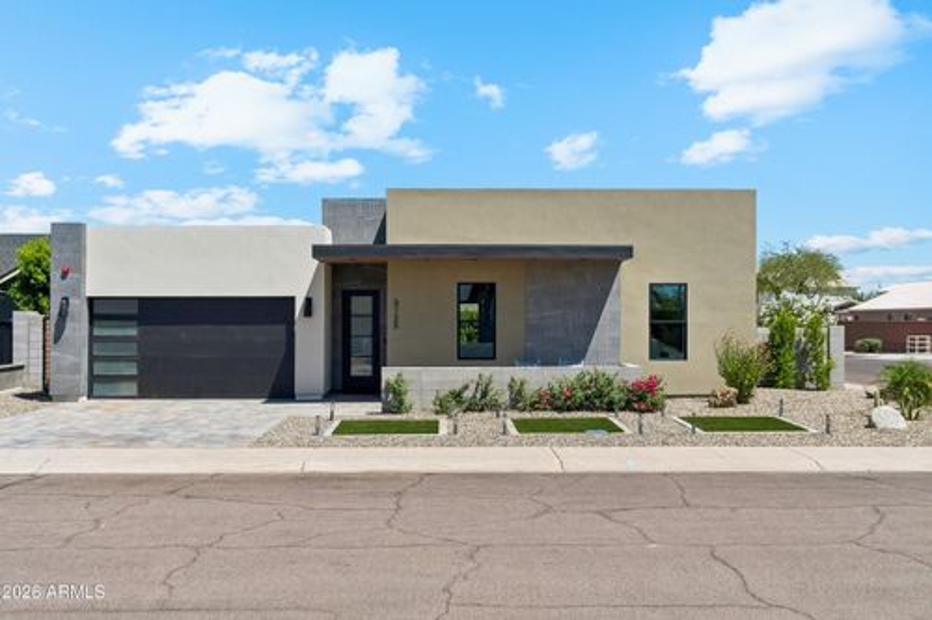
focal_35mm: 33
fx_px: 854
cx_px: 466
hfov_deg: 57.2
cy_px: 310
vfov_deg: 39.9
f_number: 8
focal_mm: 22
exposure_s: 1/2000
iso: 400
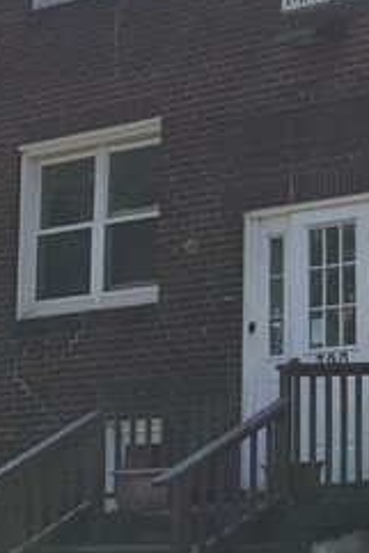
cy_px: 83
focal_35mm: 128
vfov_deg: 15.9
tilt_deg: +12.7
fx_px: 1965
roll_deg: +1.8
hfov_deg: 9.5
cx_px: 903
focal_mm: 4.15
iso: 25
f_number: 2.2
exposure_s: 1/718
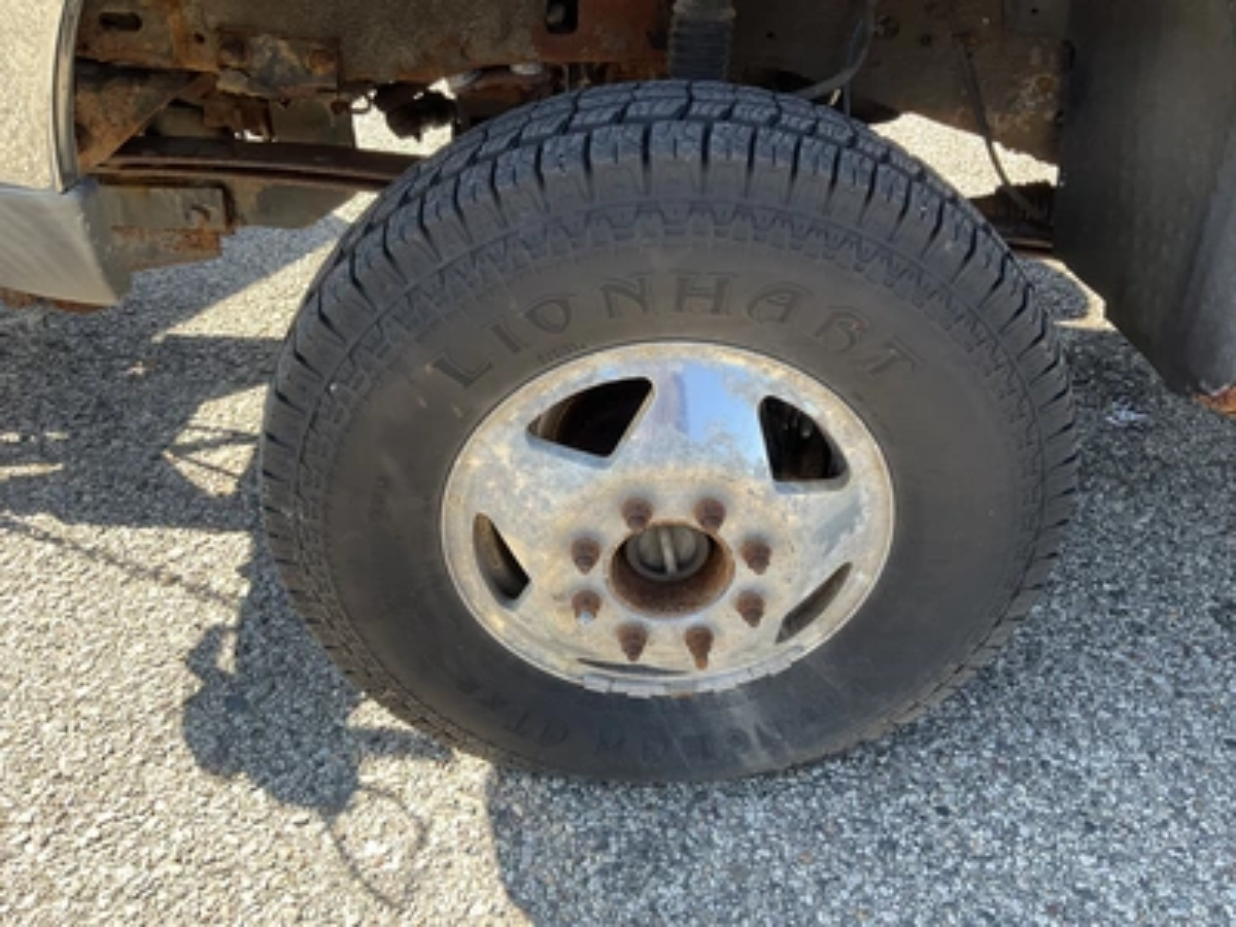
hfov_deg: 61.7
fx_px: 1035
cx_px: 618
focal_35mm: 29
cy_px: 464
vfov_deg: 48.2
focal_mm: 3
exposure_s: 1/203
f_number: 1.8
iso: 25
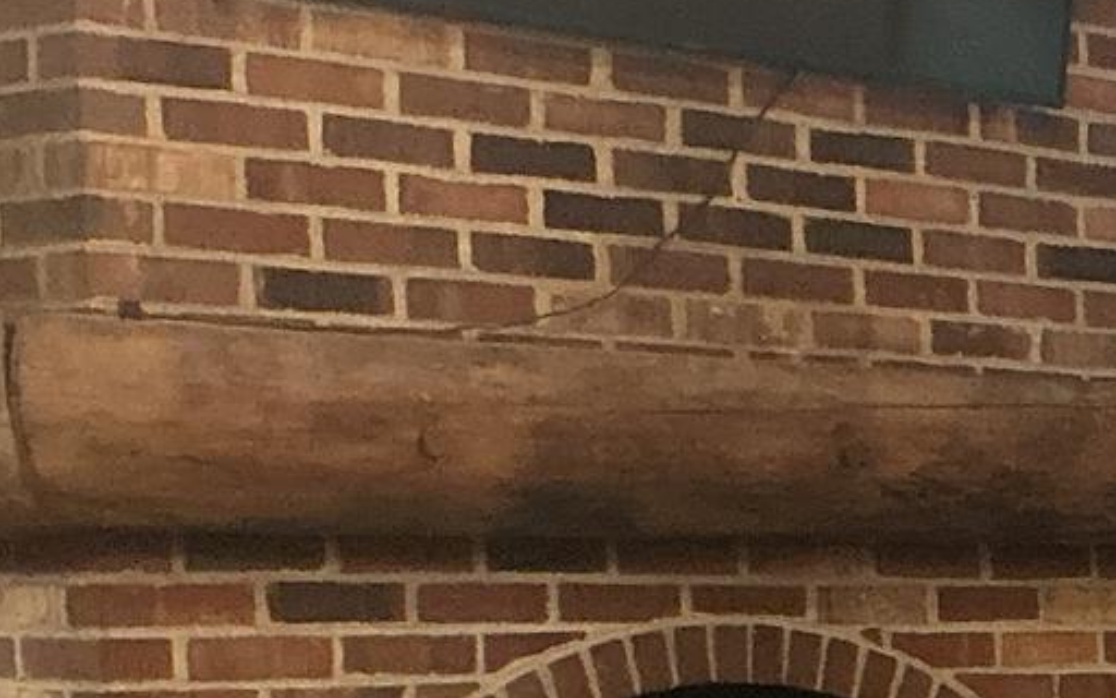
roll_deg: +0.1
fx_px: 3741
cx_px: 2223
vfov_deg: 10.4
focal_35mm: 123
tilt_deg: -5.4
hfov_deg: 14.2
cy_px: 910
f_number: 1.8
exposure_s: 1/60
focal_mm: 3
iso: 200
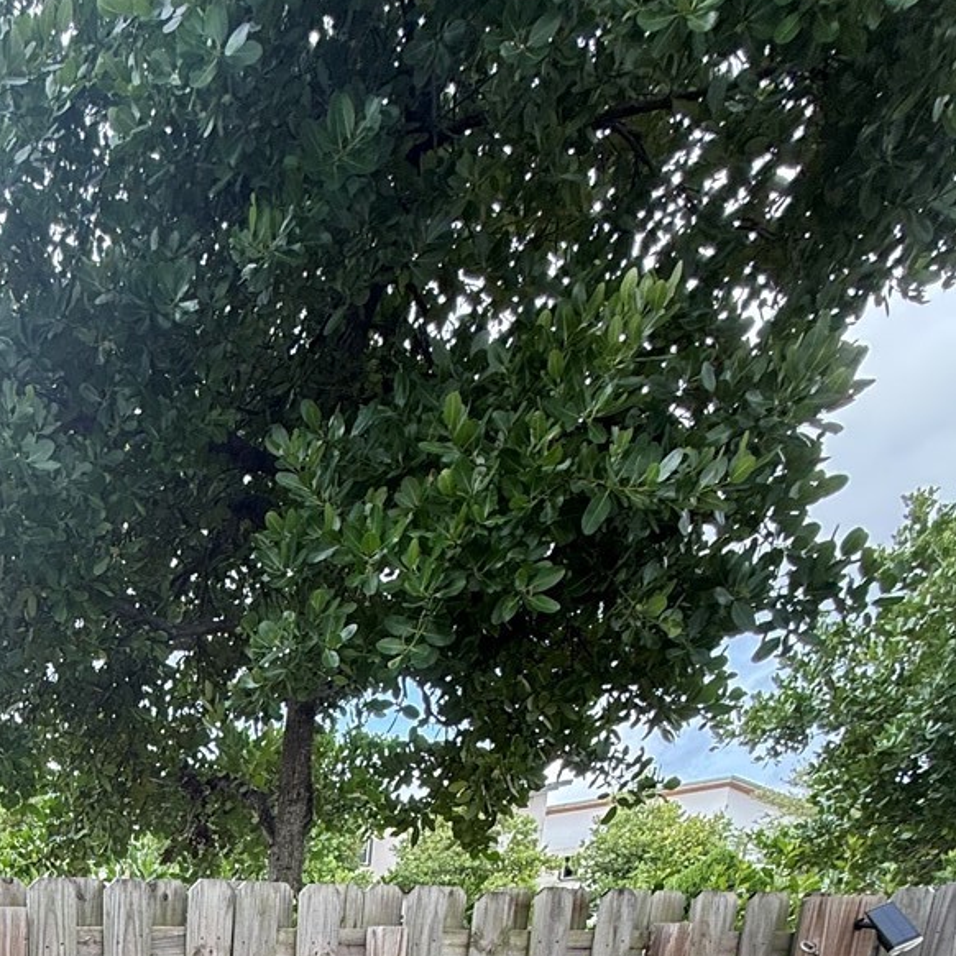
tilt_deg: -16.0
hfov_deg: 42.6
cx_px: 26
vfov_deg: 33.7
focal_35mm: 34
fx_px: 1062
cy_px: 1266
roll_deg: +0.4
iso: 64
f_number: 2.2
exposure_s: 1/174
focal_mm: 2.22
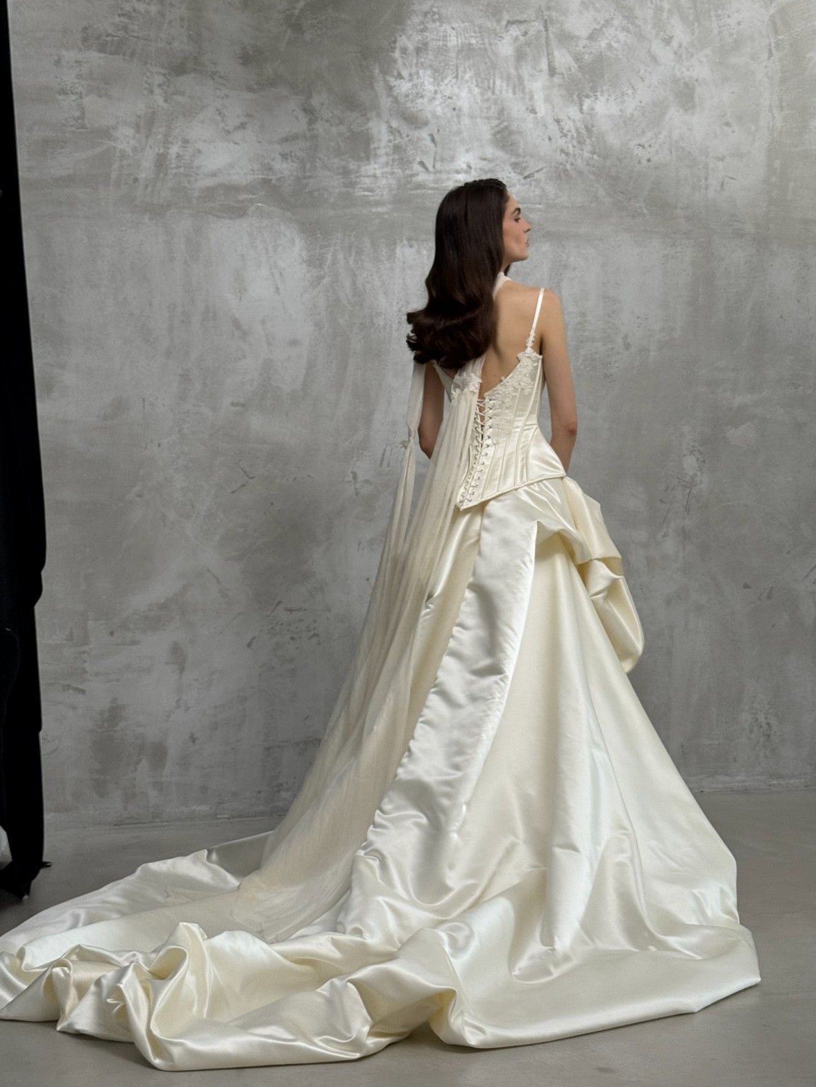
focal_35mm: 49
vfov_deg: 38.9
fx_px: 1539
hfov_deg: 29.7
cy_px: 541
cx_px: 401
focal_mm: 6.76
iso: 100
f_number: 1.78
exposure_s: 1/81
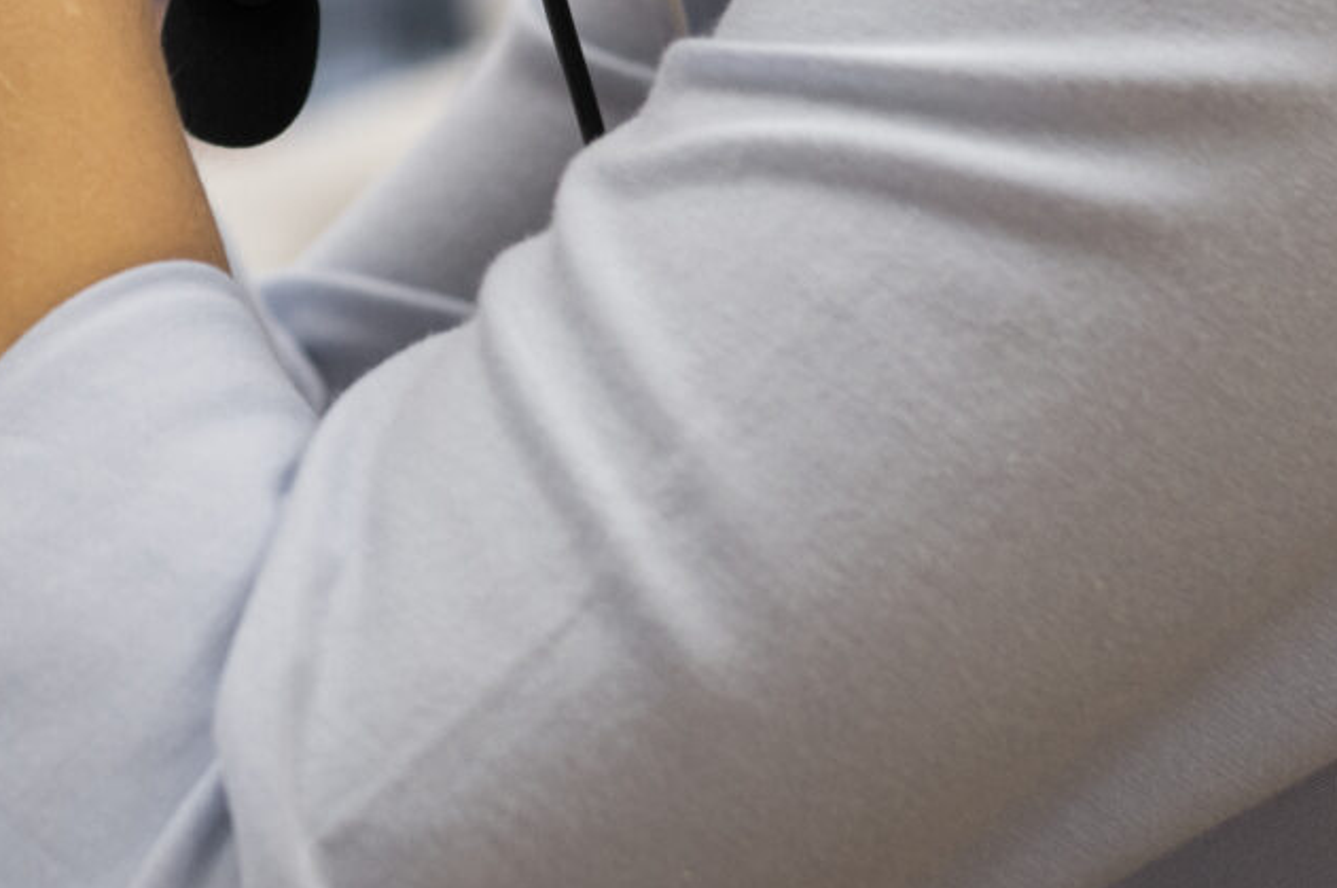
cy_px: -353
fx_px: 7529
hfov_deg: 10.0
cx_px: -282
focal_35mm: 203
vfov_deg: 6.7
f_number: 3.2
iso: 800
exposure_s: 1/250
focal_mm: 50
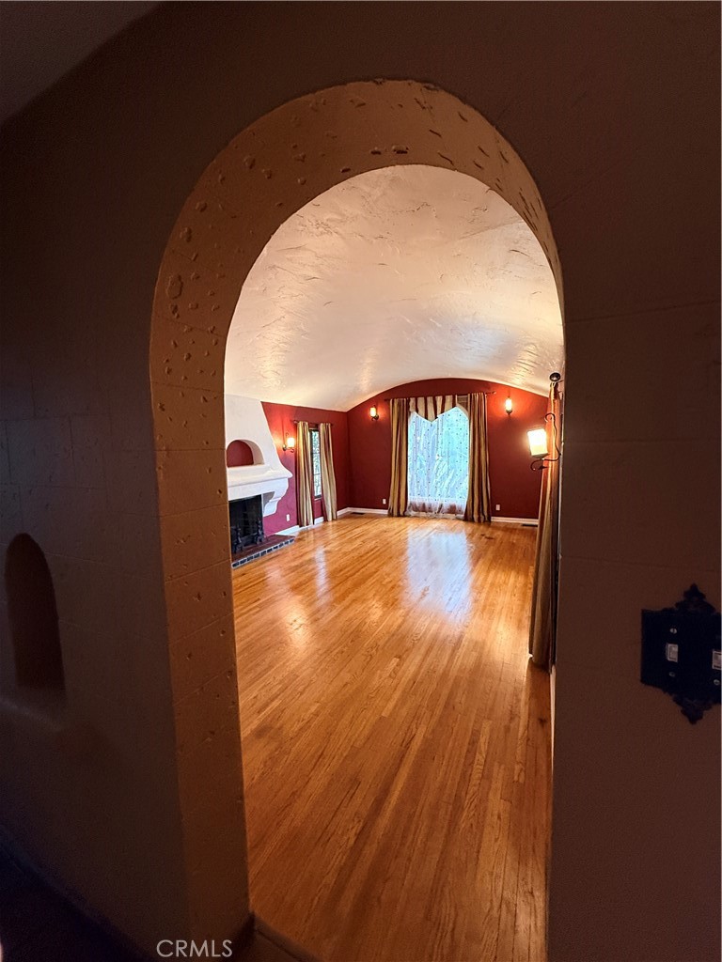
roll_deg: +1.6
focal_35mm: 14
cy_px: 481
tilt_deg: -4.4
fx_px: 389
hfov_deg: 85.7
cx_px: 361
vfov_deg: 102.1
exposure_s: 1/60
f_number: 2.2
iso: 320
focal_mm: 2.22
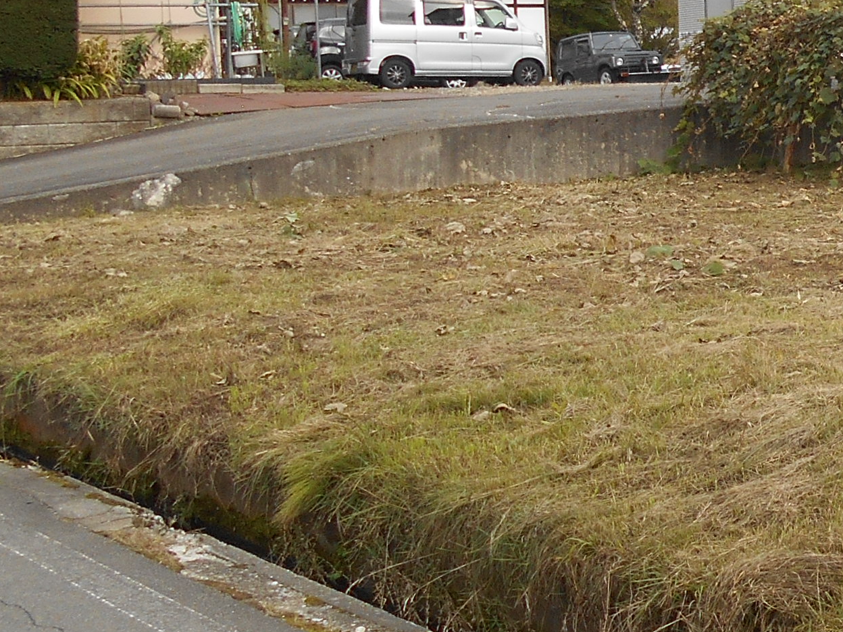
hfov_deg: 23.1
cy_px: 191
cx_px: 1065
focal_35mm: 76
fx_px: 1851
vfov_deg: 19.3
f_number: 3.2
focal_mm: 4.6
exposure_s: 1/100
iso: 80
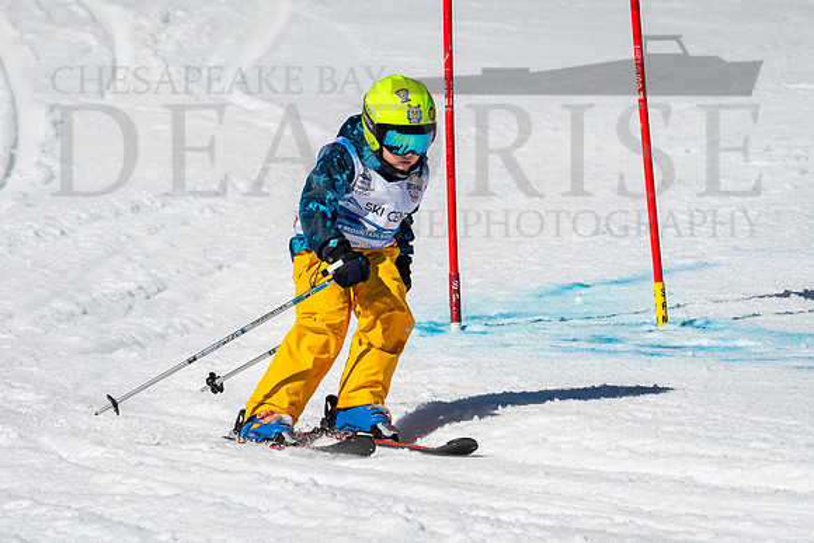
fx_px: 19069
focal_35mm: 843
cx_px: 351
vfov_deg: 1.6
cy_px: 305
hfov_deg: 2.4
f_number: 8
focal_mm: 400
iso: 200
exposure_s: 1/2000
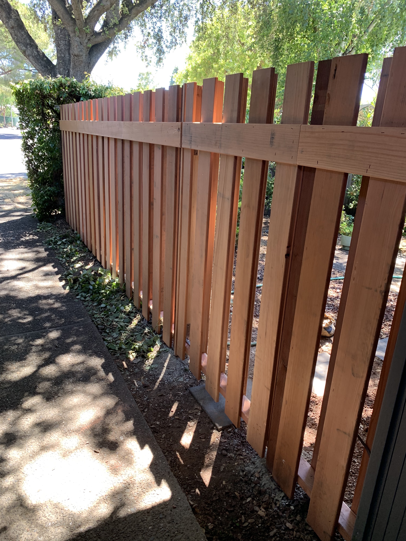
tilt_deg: -18.6
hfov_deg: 53.1
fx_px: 407
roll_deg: -3.8
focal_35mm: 26
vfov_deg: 67.3
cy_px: 270
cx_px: 203
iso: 80
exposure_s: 1/121
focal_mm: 4.25
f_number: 1.8
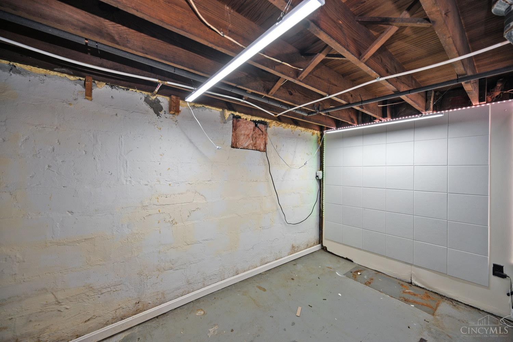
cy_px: 171
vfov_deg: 81.2
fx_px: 199
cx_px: 256
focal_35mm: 14
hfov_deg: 104.3
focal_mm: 14
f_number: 4
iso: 280
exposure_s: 1/60
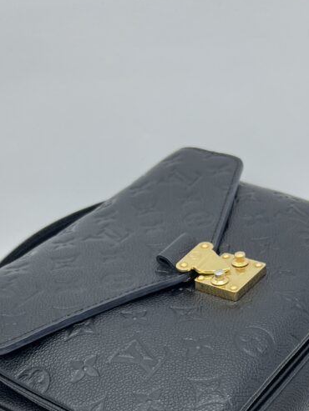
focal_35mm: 54
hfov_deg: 27.0
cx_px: 160
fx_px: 642
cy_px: 376
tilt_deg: -45.0
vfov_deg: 33.5
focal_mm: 5.7
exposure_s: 1/100
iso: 50
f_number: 1.5
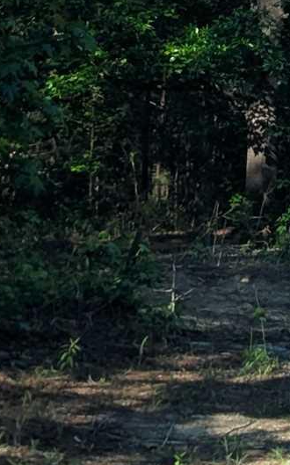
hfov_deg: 5.7
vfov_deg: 9.2
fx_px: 2811
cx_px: 678
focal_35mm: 222
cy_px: -188
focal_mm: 6.81
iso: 52
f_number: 1.85
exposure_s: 1/950
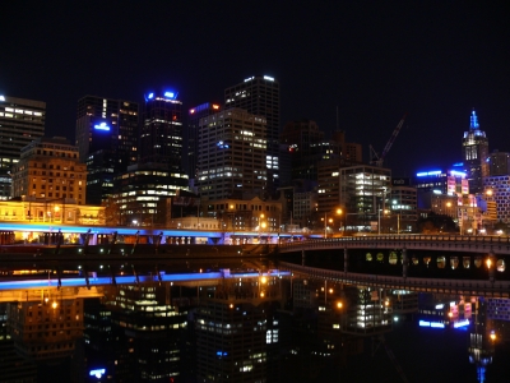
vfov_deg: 40.7
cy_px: 192
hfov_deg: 52.6
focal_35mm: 35
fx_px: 516
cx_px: 255
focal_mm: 7.4
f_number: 2.8
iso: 100
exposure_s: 2
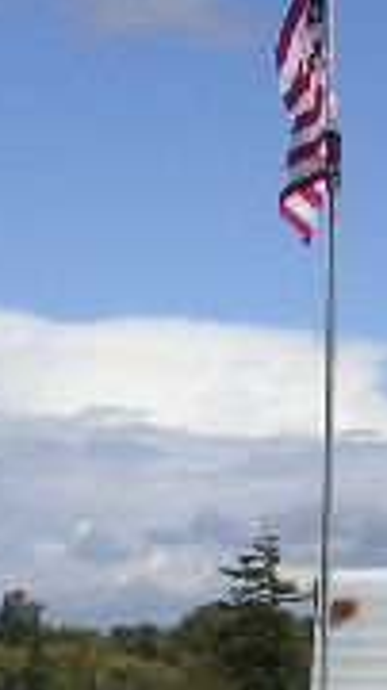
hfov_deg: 8.2
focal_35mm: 147
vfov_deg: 14.6
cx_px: 341
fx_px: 2687
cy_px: 483
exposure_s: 1/350
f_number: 6.7
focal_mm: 6
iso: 50
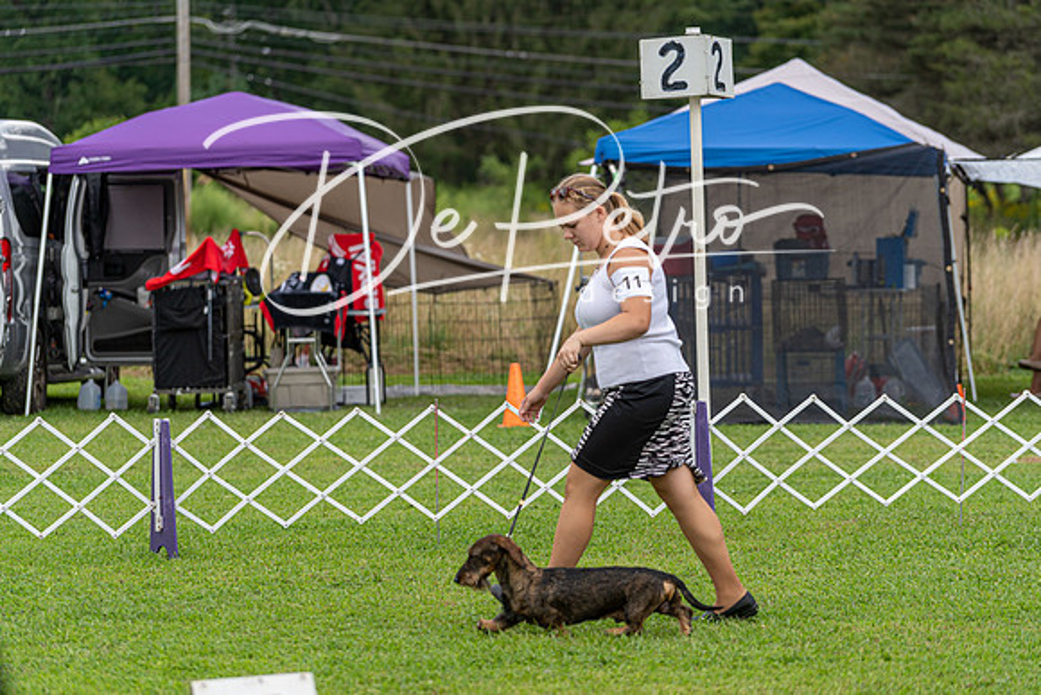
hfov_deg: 12.5
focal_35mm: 164
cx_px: 520
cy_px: 348
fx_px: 4743
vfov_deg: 8.4
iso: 250
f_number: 4
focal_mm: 164
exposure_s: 1/1000
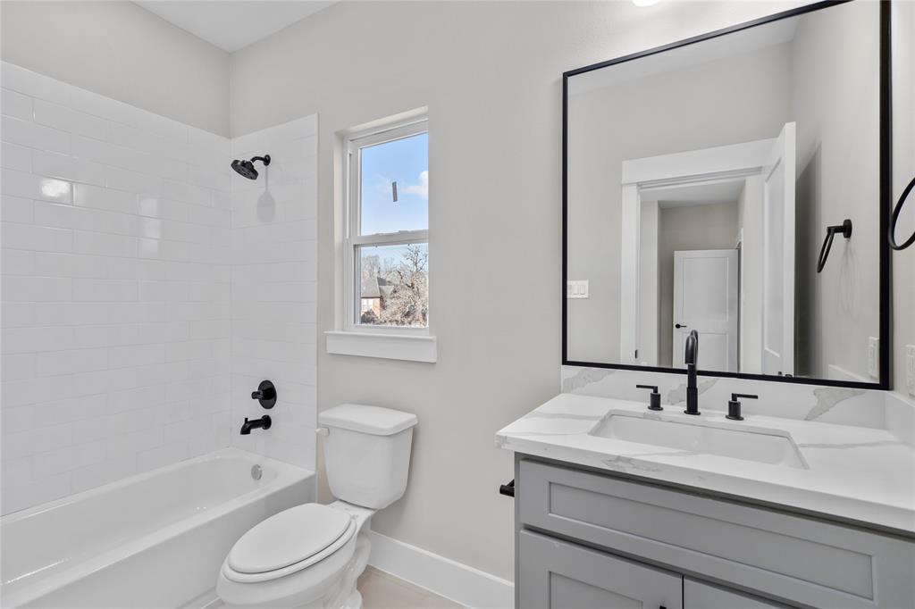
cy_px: 304
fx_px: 419
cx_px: 458
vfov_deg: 72.0
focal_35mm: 16
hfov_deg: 95.0
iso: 100
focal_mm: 11
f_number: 4.8
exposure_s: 1/30
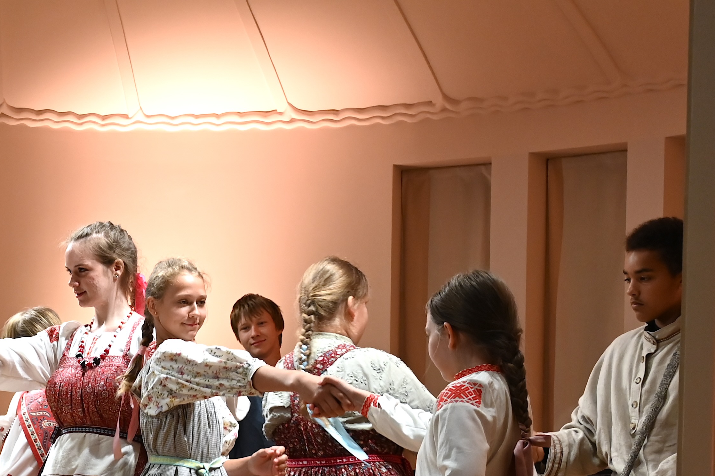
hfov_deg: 20.1
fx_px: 1853
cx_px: -206
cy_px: 588
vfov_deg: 14.1
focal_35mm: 93
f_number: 5.6
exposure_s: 1/160
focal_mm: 34.5
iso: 1250
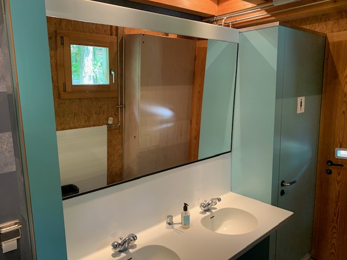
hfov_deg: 65.3
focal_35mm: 27
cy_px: 133
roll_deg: +1.3
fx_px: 271
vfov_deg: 51.4
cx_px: 168
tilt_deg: -10.1
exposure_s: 1/50
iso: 200
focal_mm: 4.25
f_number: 1.8
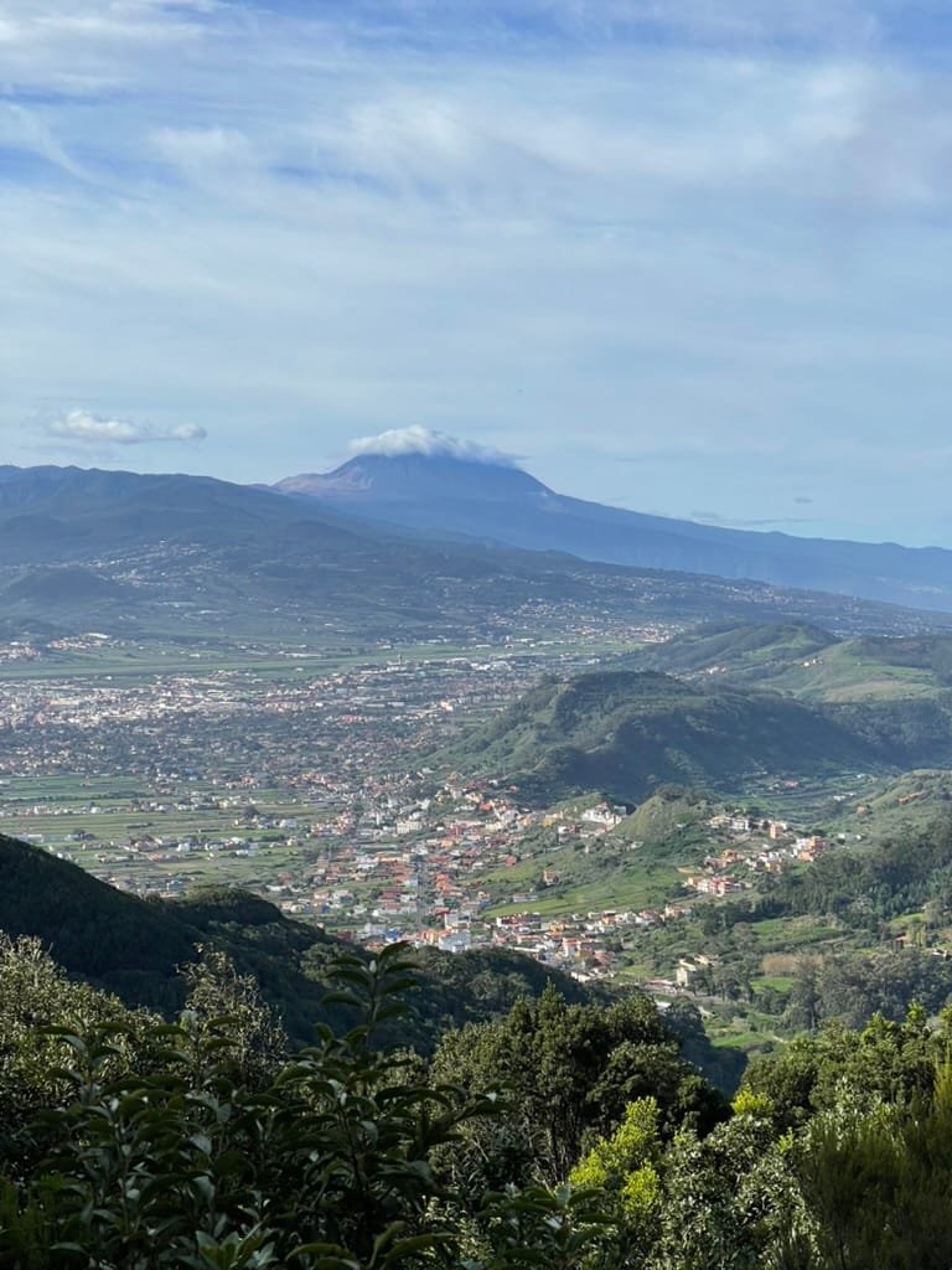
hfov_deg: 22.9
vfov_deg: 30.3
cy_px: 635
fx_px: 2347
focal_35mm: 64
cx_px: 476
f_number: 2.2
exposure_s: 1/1410
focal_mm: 7.5
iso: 20
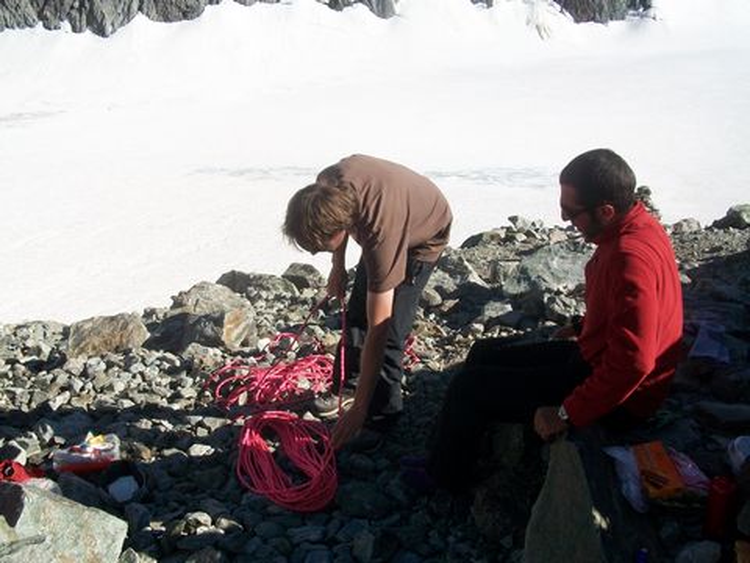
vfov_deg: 41.8
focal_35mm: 34
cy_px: 282
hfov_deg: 54.0
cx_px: 375
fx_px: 737
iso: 80
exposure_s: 1/500
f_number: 5.5
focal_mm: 5.7
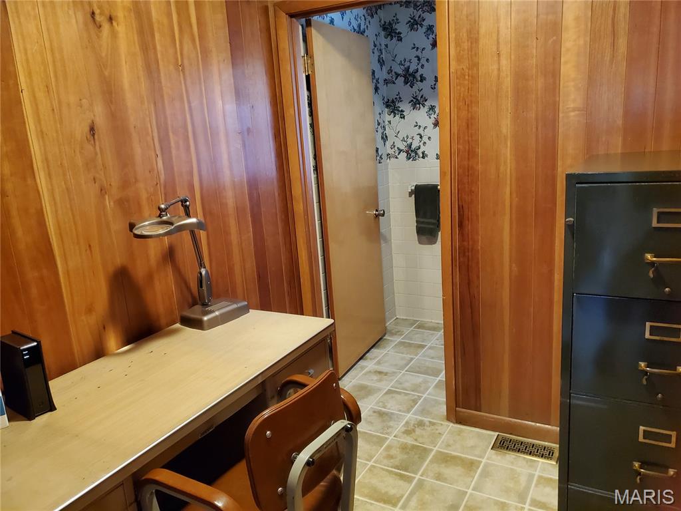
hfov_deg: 67.3
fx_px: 511
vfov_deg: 53.1
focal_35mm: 26
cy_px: 256
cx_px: 340
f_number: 1.5
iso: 500
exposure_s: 1/30
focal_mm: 4.3
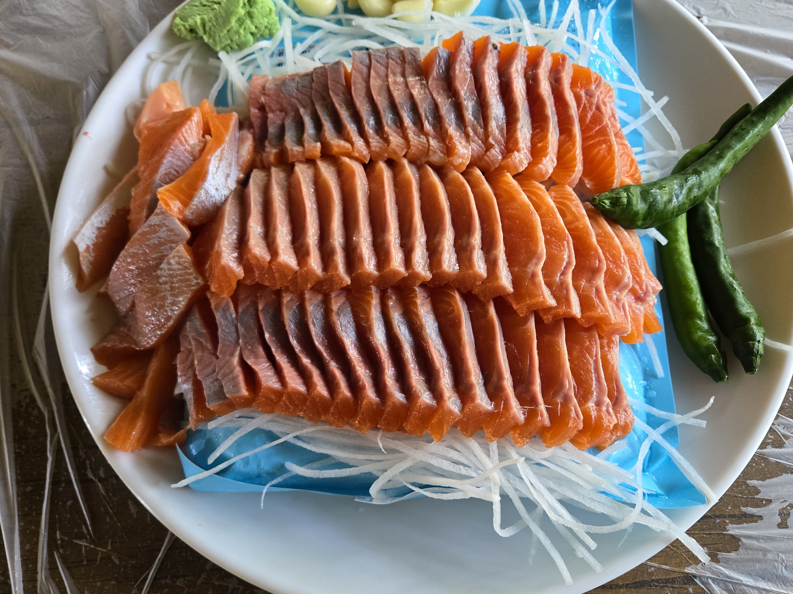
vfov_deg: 49.7
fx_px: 641
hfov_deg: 63.3
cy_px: 294
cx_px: 430
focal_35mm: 28
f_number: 1.8
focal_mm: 5.4
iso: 320
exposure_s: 1/120
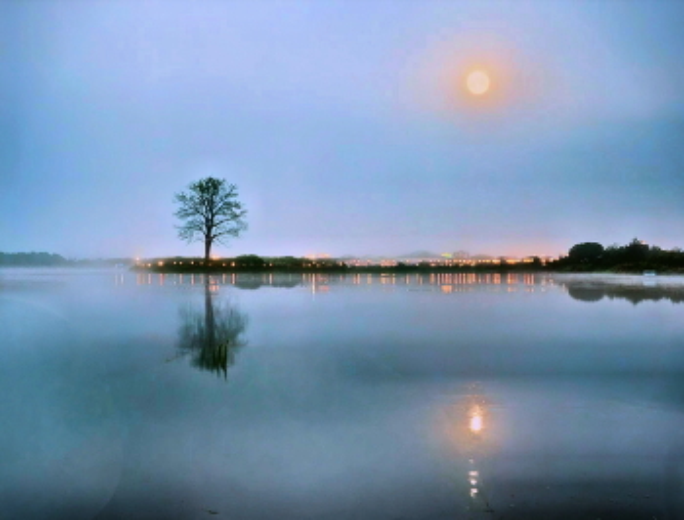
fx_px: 913
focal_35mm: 46
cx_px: 342
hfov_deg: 41.1
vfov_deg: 31.8
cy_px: 260
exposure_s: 1/10
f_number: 1.57
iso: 590
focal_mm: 6.54
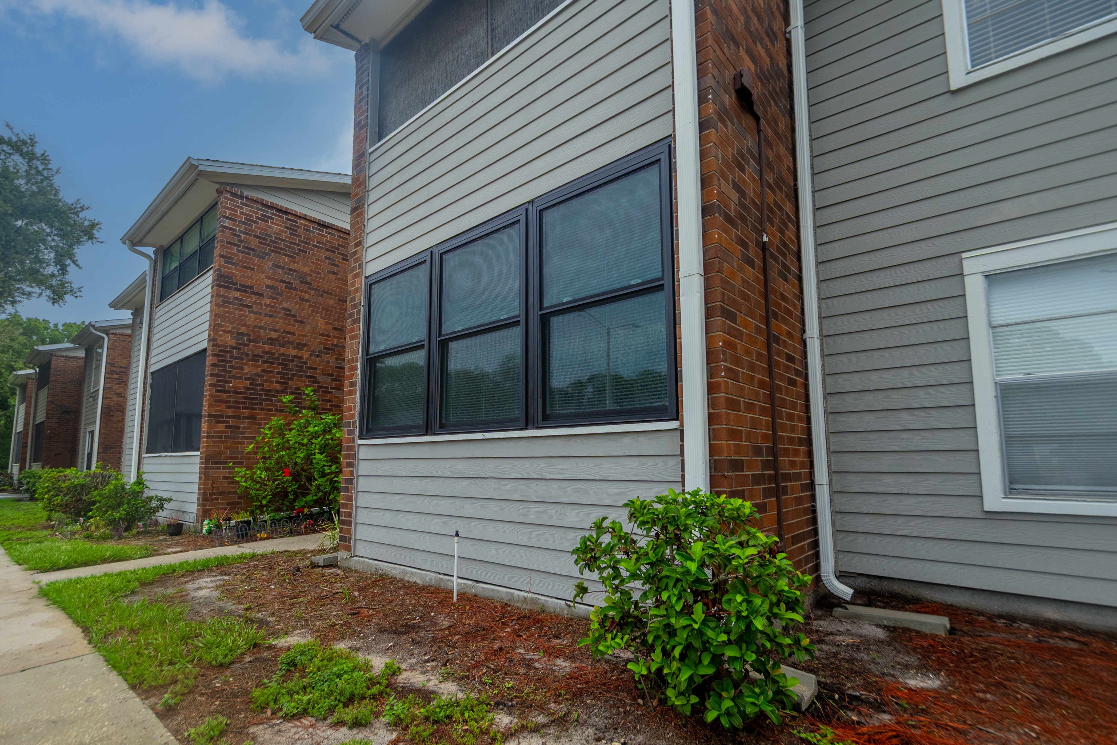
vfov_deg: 77.3
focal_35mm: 15
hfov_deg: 100.4
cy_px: 372
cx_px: 558
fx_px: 465
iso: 100
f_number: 6.3
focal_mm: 10
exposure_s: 1/320
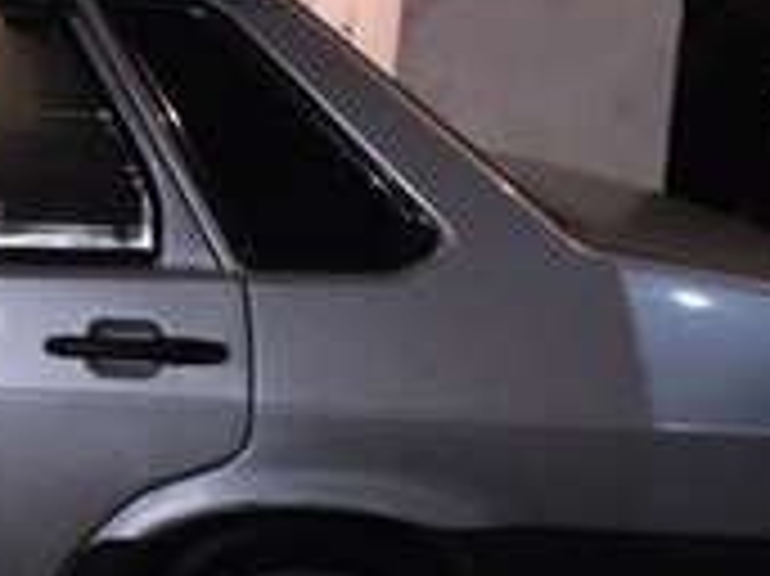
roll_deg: -2.1
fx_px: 2490
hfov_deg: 15.8
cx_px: -455
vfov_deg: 13.2
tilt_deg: -9.9
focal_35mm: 112
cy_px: 268
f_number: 2.2
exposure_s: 1/17
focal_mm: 4.15
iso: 200
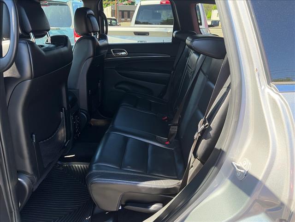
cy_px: 111
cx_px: 148
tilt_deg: -22.2
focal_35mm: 26
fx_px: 222
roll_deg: +0.3
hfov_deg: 67.3
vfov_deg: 53.1
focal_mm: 5.96
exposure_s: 1/212
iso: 80
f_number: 1.6
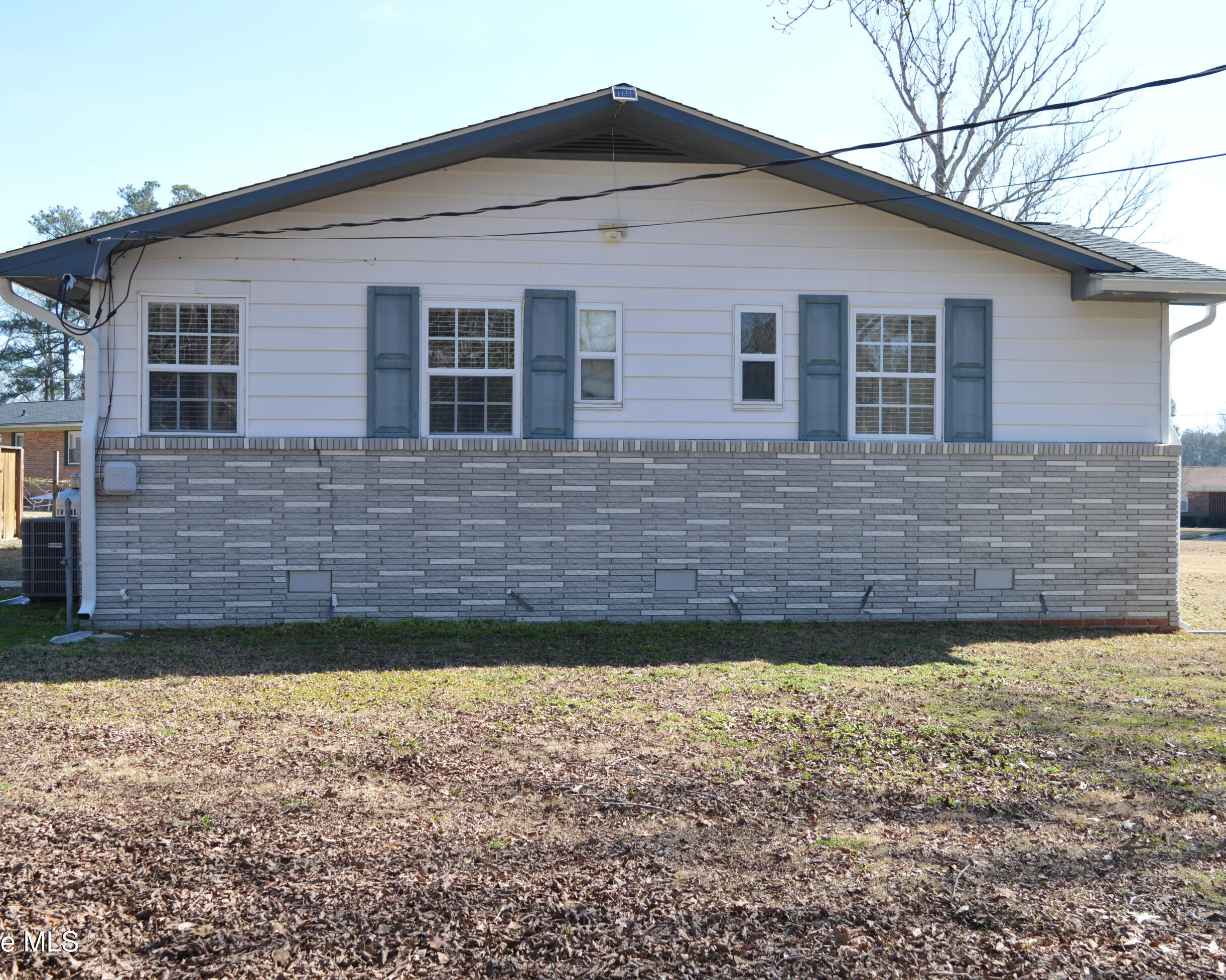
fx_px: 1379
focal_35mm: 38
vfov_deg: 39.2
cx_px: 621
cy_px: 487
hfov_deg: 47.9
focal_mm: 22
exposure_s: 1/160
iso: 100
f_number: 6.3
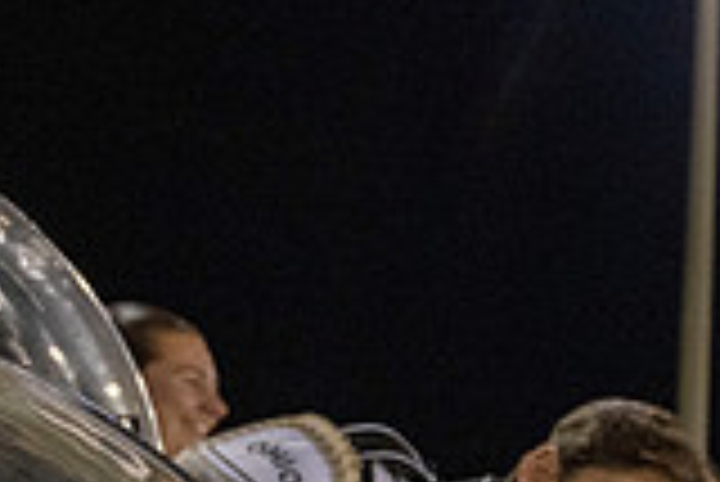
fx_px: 1742
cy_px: 782
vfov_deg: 14.4
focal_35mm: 87
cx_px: 1224
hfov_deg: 19.0
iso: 3200
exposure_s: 1/500
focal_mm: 24
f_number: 4
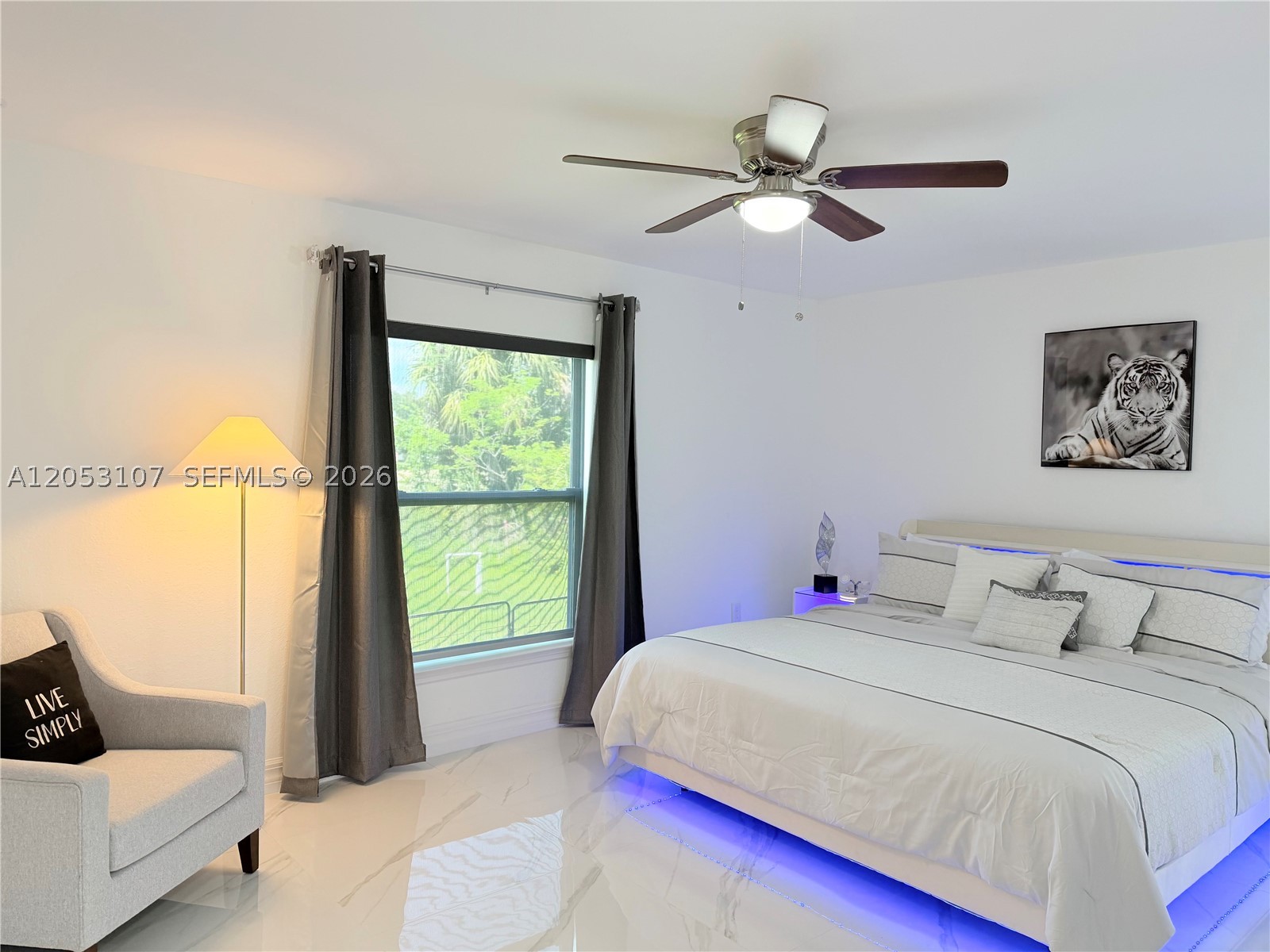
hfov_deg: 71.6
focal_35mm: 24
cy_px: 476
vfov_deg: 56.8
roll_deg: -1.4
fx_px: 881
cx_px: 635
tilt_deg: -1.6
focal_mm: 6.76
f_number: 1.78
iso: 125
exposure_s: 1/60
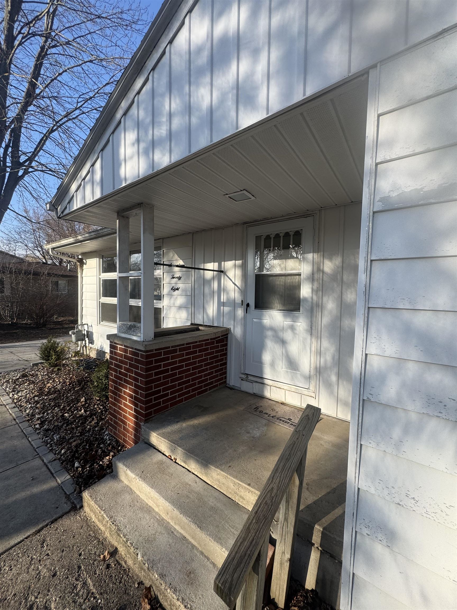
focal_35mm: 14
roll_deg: -1.0
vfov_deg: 102.1
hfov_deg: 85.7
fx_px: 246
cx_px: 228
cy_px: 305
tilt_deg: -2.7
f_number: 2.2
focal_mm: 2.22
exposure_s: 1/533
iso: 40
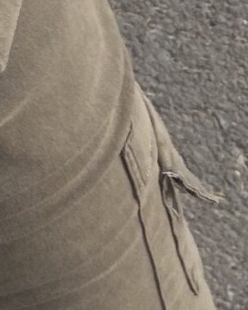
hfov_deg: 6.9
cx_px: -498
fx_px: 1853
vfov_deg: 9.2
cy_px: -223
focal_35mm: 202
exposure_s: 1/761
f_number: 1.9
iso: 25
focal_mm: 2.71
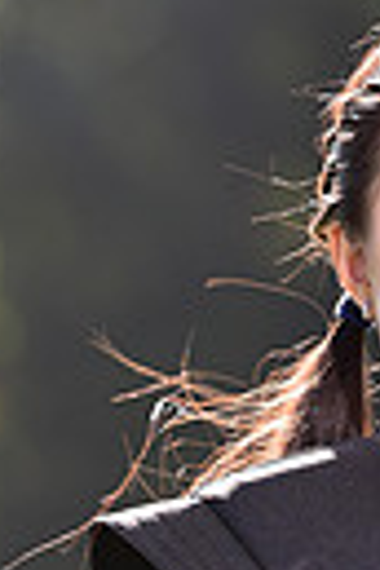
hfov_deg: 1.7
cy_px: 994
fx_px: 12856
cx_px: 471
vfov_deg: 2.5
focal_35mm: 812
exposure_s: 1/200
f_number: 4.5
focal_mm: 180
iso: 100
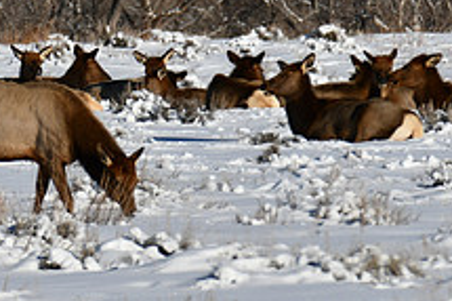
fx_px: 15243
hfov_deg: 1.7
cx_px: 6
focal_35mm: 1215
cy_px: 144
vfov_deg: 1.1
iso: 100
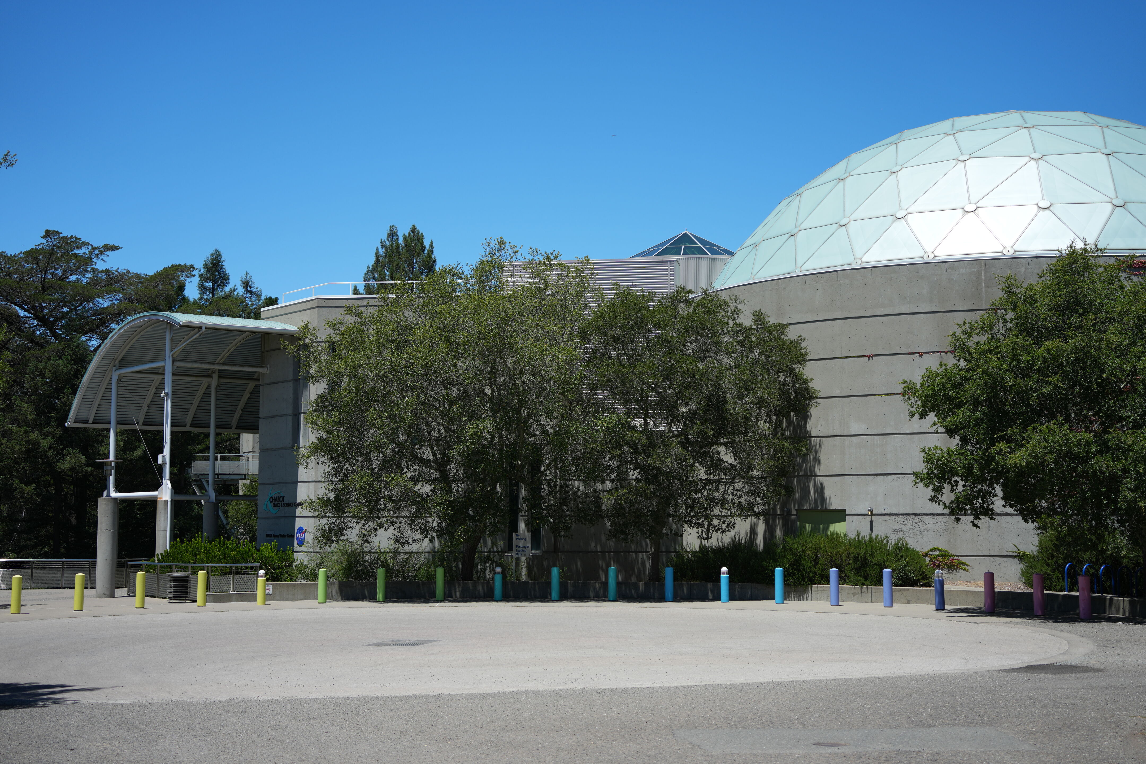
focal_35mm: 50
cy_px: 382
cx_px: 573
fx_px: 1592
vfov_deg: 27.0
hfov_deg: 39.6
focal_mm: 50
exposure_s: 1/1000
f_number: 4.5
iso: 125
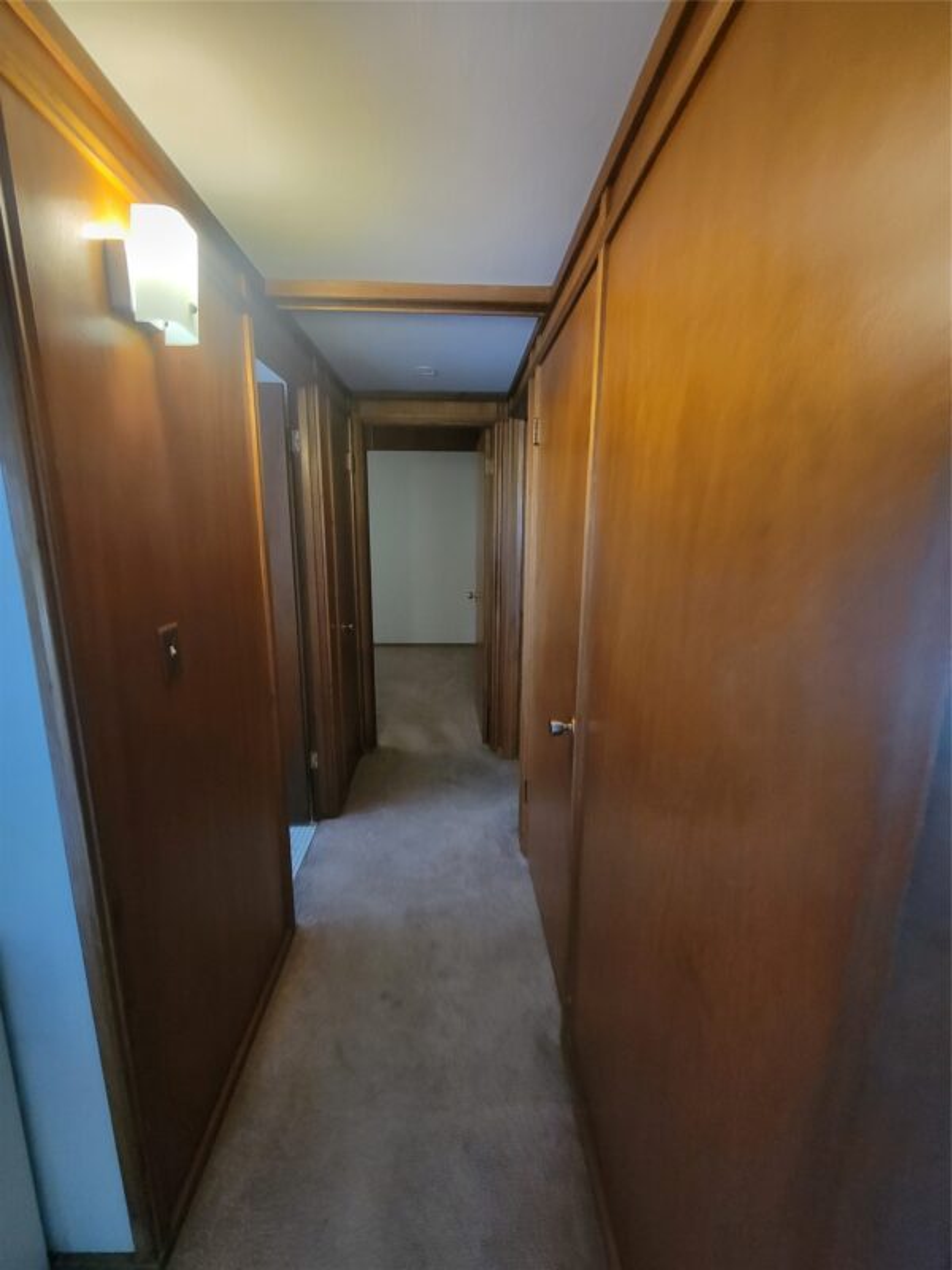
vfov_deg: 106.2
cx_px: 476
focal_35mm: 13
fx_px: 477
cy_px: 635
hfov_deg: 89.9
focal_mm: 2.2
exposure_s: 1/24
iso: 640
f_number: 2.2
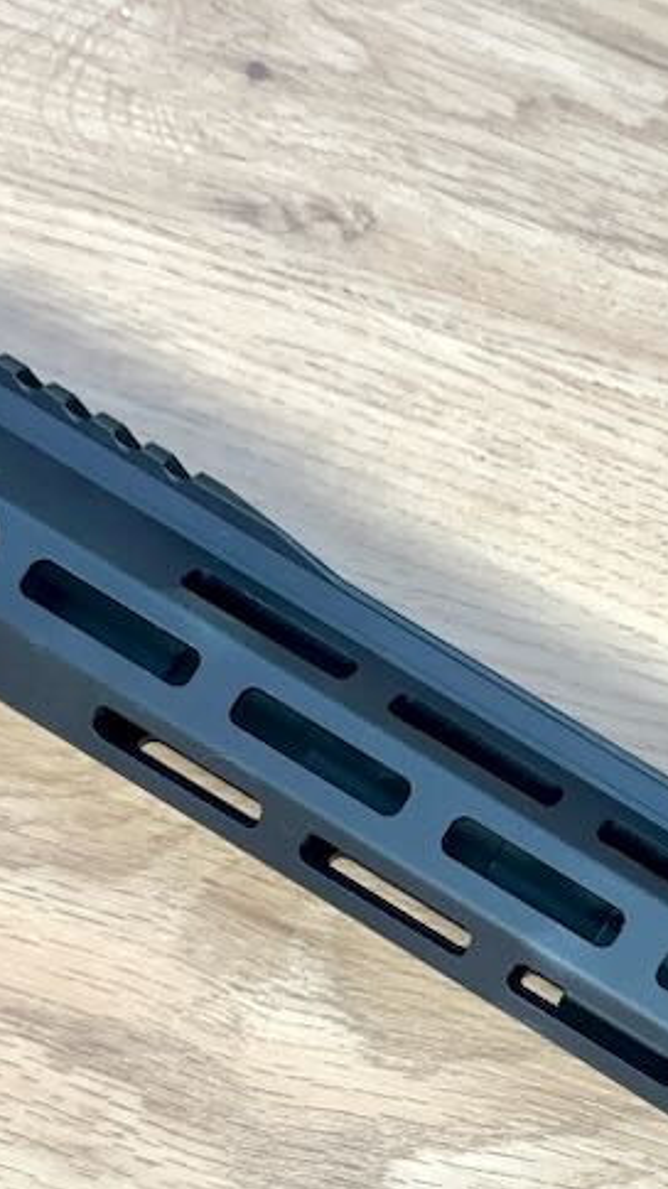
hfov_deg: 21.7
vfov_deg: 37.9
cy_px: 838
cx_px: 589
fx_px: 1702
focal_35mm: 54
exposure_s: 1/120
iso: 200
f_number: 1.78
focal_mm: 6.86
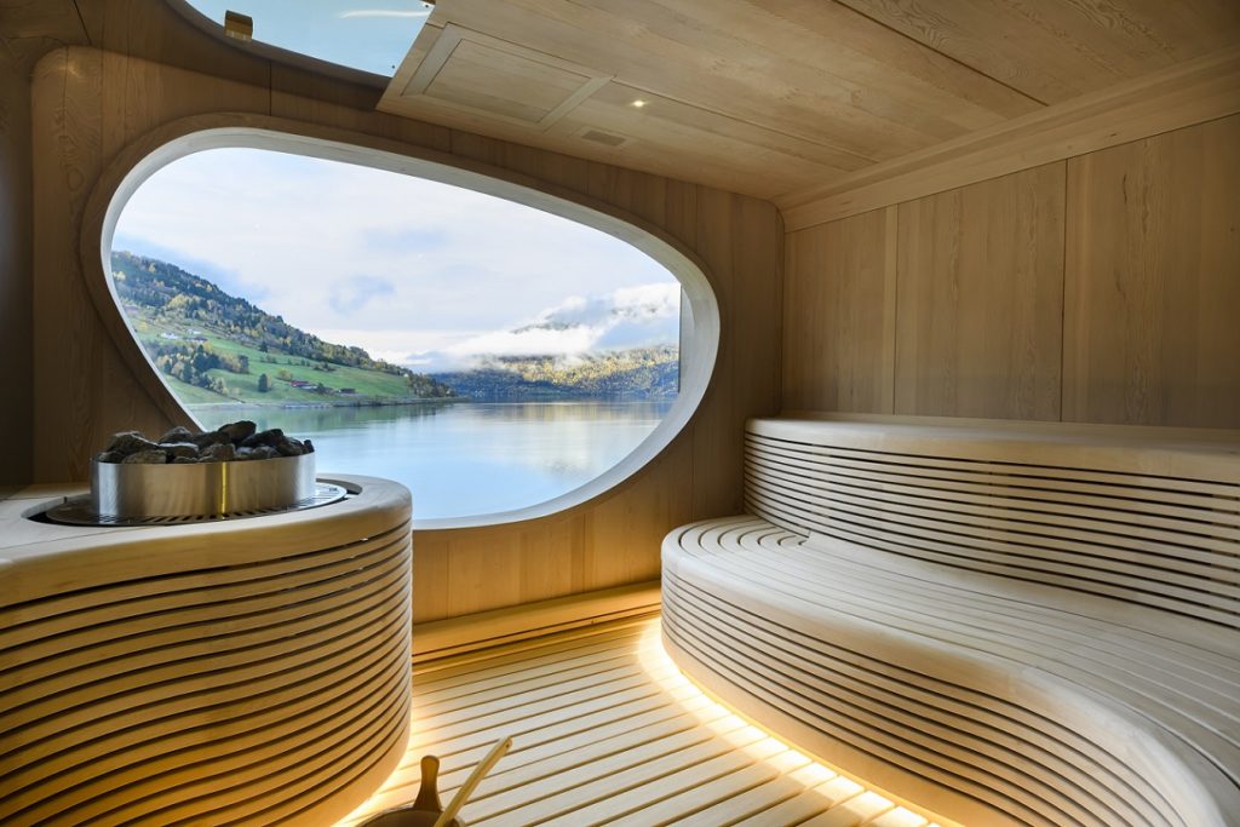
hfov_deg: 86.9
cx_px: 620
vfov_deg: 64.6
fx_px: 654
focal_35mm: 19
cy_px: 414
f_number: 11
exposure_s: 1/4
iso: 200
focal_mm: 19
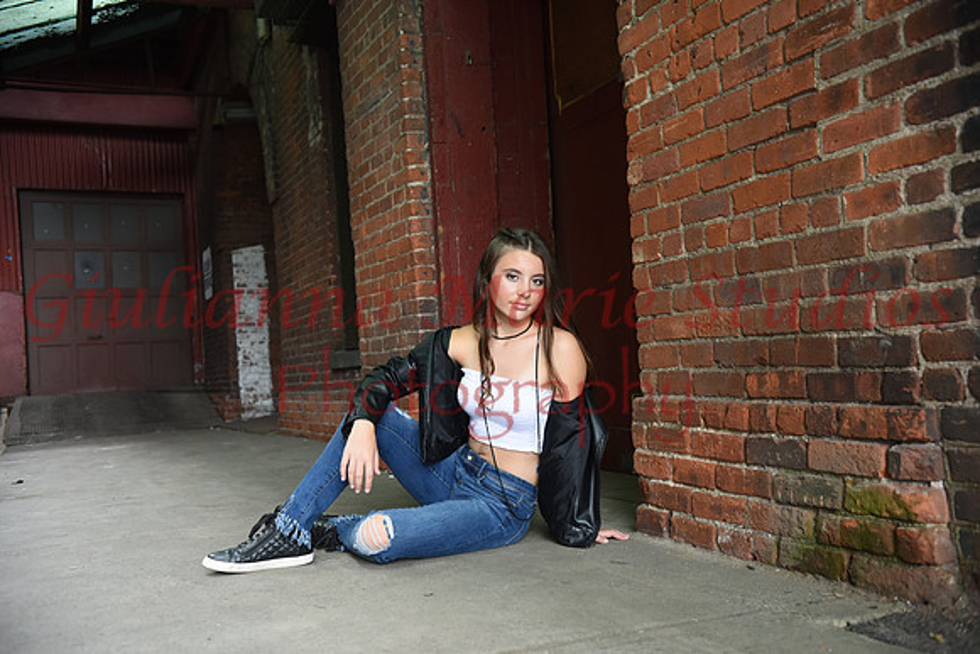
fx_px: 1035
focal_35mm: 38
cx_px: 490
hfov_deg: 50.7
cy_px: 327
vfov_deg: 35.1
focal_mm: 38
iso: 1250
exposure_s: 1/200
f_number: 4.5
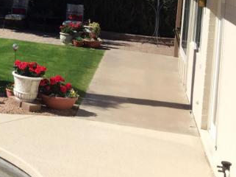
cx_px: -69
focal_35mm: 99
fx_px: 674
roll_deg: -5.4
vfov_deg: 14.3
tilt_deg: -0.6
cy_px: -56
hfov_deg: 18.5
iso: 25
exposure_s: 1/1274
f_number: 2.4
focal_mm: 3.3
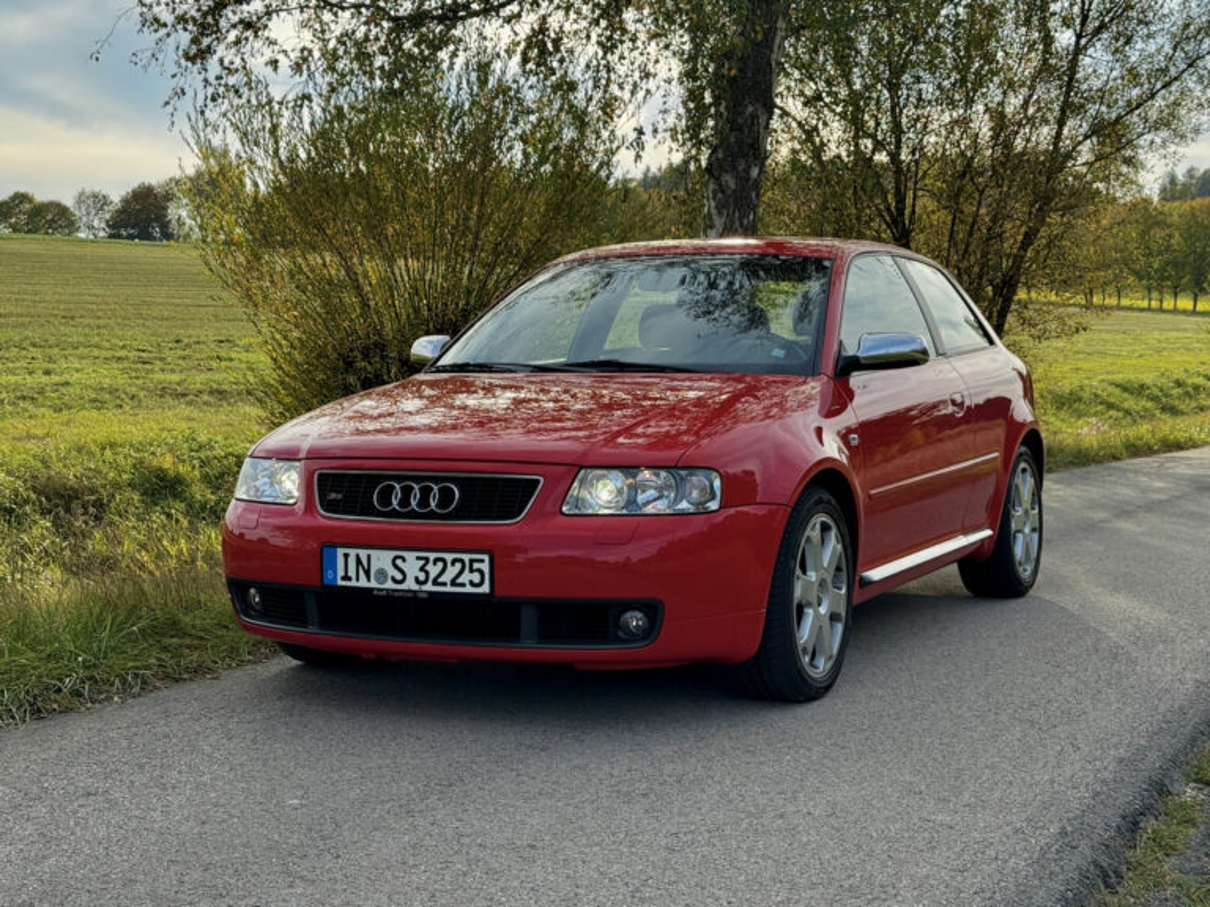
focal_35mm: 48
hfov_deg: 39.7
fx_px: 1678
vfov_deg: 30.3
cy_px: 454
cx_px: 605
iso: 64
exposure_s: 1/1524
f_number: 1.78
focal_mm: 6.76
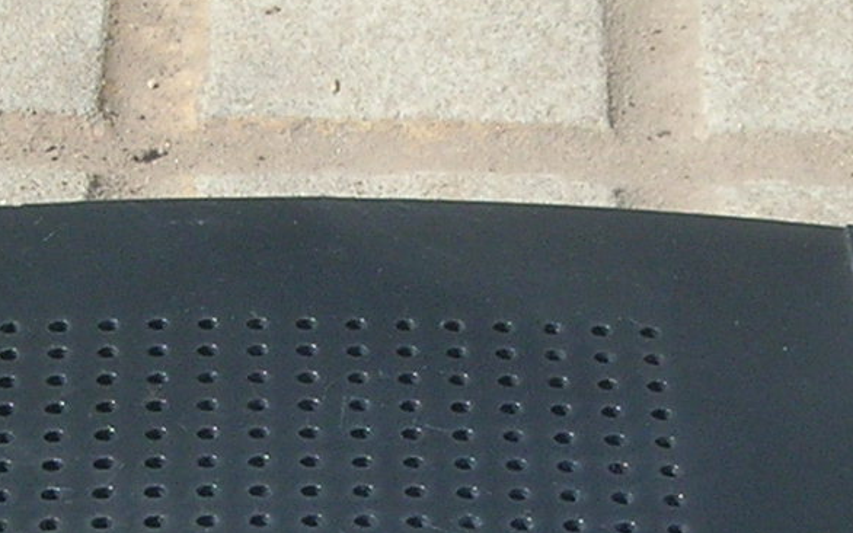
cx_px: 480
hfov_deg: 10.6
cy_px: 453
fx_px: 4579
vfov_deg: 6.6
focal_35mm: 197
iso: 50
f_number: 5.2
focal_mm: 7
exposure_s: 1/216
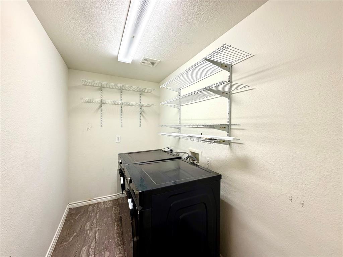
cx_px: 172
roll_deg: +0.4
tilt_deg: -1.5
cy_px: 128
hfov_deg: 102.1
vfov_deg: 85.7
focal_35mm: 14
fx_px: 139
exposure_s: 1/120
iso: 200
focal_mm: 2.22
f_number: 2.2
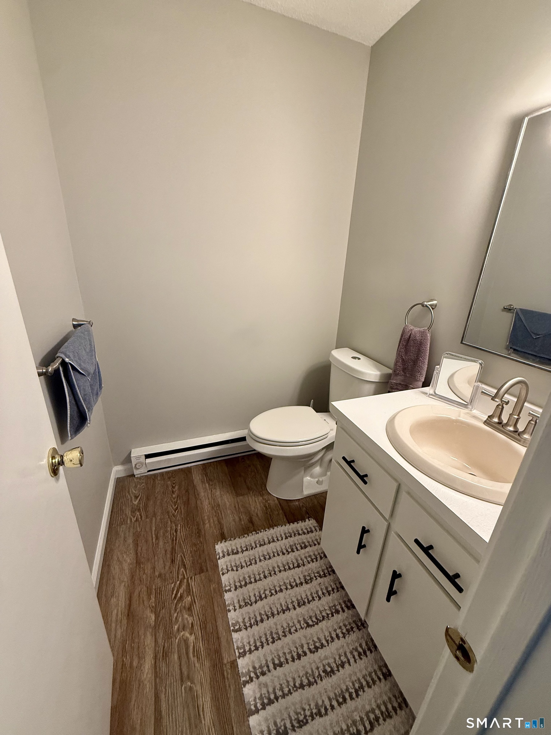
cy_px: 368
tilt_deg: -20.0
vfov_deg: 102.1
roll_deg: -3.4
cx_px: 276
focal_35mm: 14
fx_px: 297
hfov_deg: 85.7
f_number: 2.2
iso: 250
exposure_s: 1/60
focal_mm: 2.22
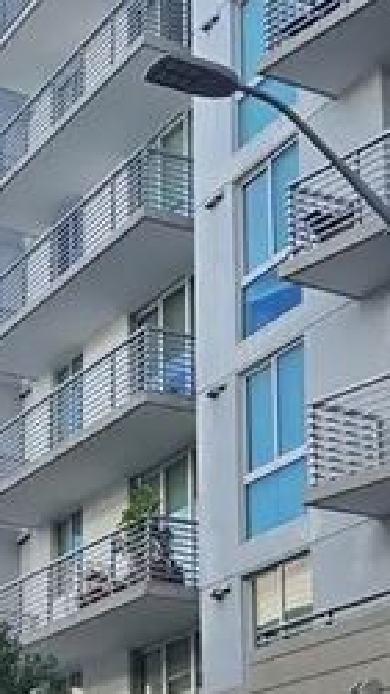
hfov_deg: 13.9
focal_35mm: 85
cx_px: -53
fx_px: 1564
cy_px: 646
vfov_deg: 24.2
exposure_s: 1/3363
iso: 80
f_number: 1.8
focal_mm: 5.4
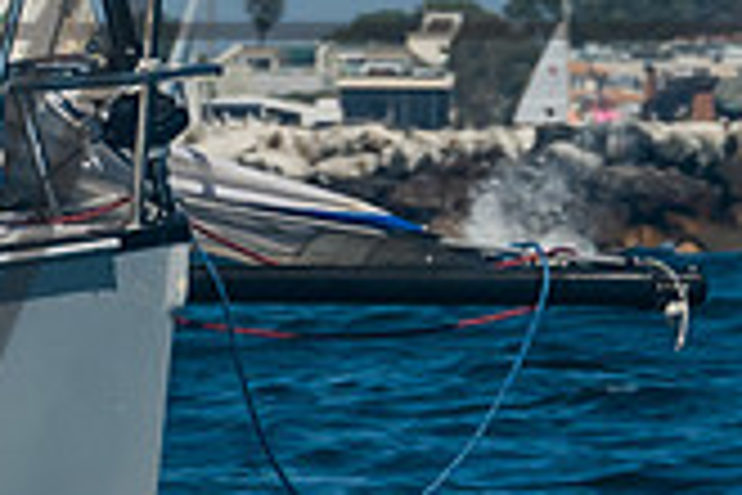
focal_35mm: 814
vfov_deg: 1.7
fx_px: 16776
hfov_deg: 2.5
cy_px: -525
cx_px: -64
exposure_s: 1/1000
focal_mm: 97
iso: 160
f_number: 6.3
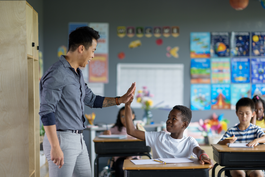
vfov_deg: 16.1
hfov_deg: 23.9
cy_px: 88
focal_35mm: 85
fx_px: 626
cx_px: 132
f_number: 1.4
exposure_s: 1/250
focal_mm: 85
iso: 200
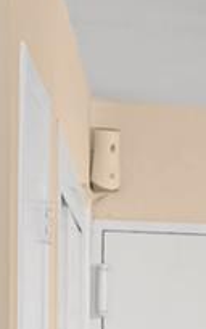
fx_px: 1465
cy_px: 626
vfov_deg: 11.7
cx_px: 764
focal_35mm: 163
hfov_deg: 6.7
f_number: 9
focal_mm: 16
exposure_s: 1/2
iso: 320
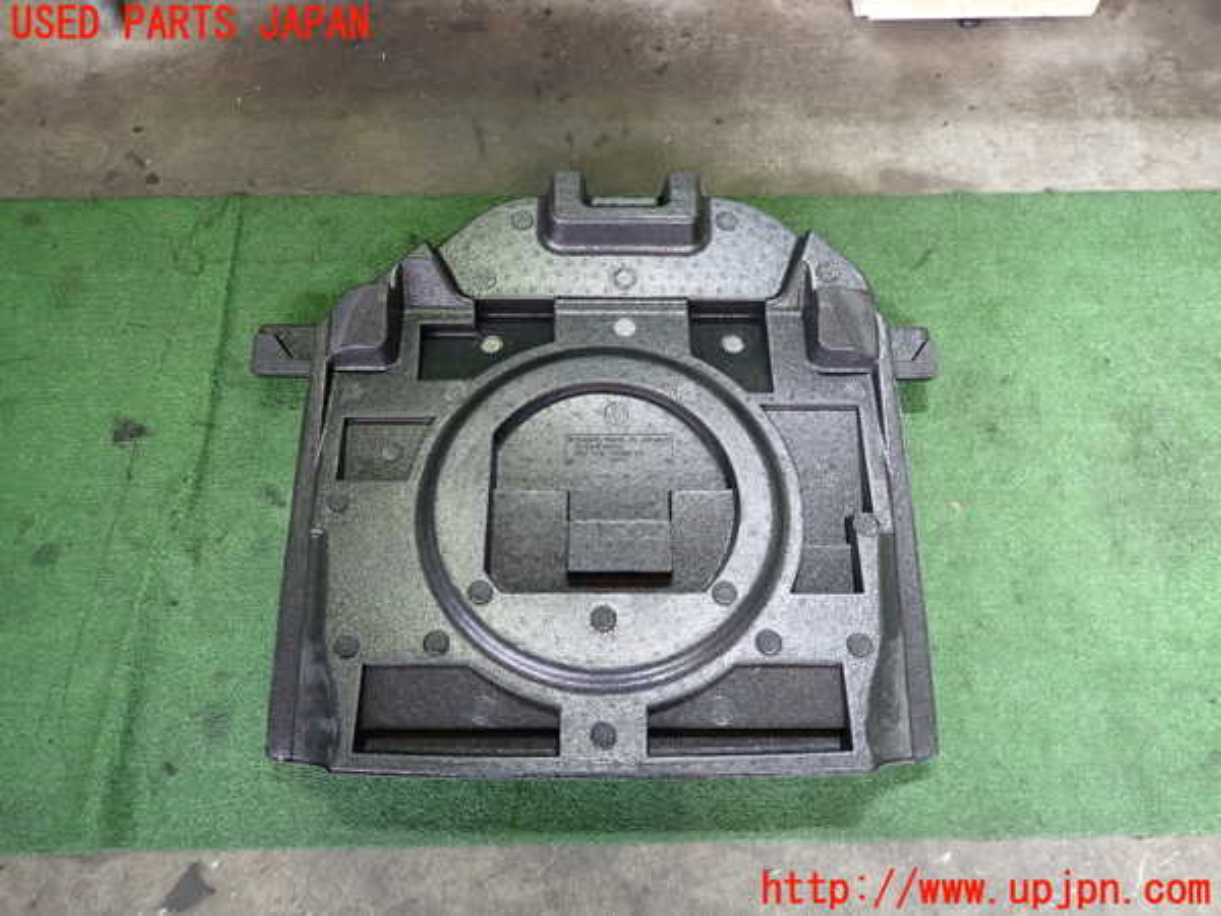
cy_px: 458
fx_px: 882
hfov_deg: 69.4
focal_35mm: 25
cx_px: 610
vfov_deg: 54.9
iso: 250
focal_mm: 4.5
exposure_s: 1/30
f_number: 2
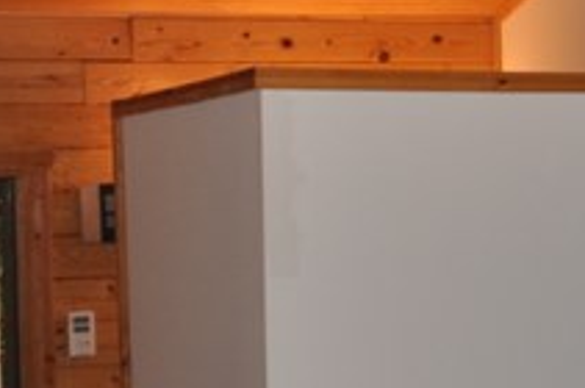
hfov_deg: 14.2
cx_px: 740
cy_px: 280
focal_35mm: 139
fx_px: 2255
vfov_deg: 9.8
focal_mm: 18
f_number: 5.6
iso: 200
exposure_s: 1/30
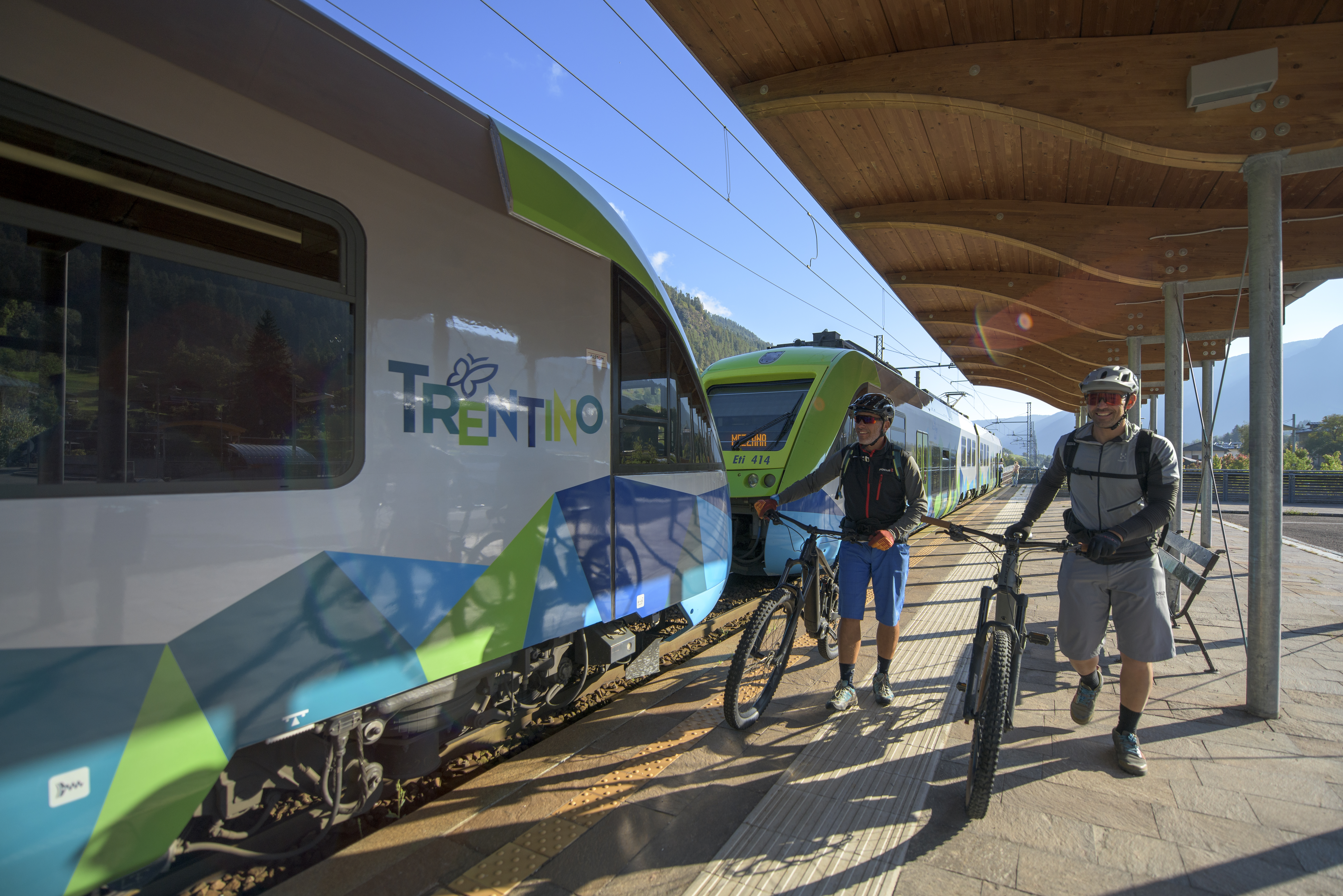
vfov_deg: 81.2
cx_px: 672
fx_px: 522
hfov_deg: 104.3
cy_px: 448
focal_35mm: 14
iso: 80
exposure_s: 1/1600
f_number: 2.8
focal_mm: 14
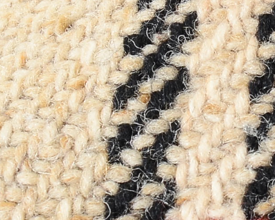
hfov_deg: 4.1
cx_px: 730
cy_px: -49
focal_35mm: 464
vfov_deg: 3.3
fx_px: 3776
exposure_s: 1/60
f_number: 10
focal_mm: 55
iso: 320
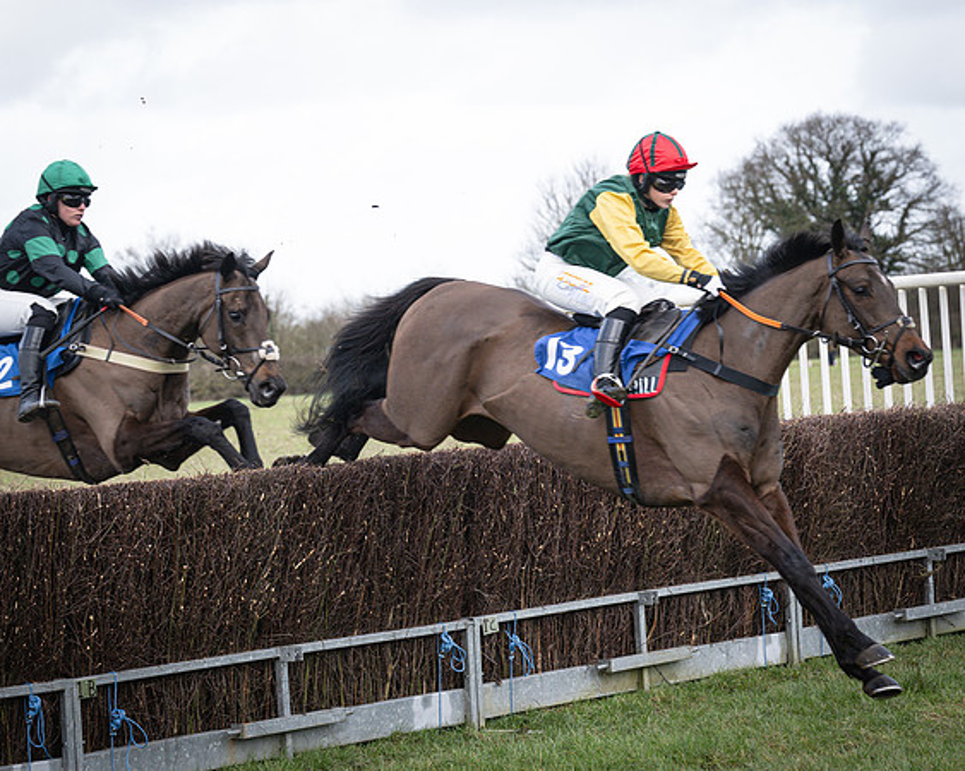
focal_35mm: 119
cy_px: 386
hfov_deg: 16.1
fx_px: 3408
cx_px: 537
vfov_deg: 12.9
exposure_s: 1/800
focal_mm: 70
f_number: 4
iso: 400
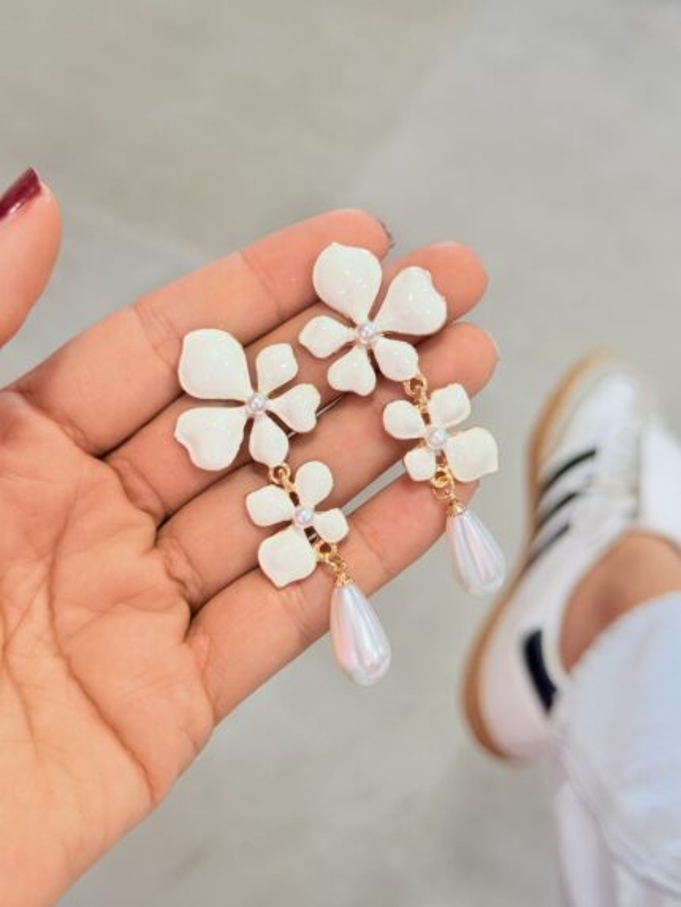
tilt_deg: -56.0
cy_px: 454
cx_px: 340
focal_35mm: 48
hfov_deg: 30.3
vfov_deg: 39.6
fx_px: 1259
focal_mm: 6.76
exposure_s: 1/60
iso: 100
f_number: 1.78
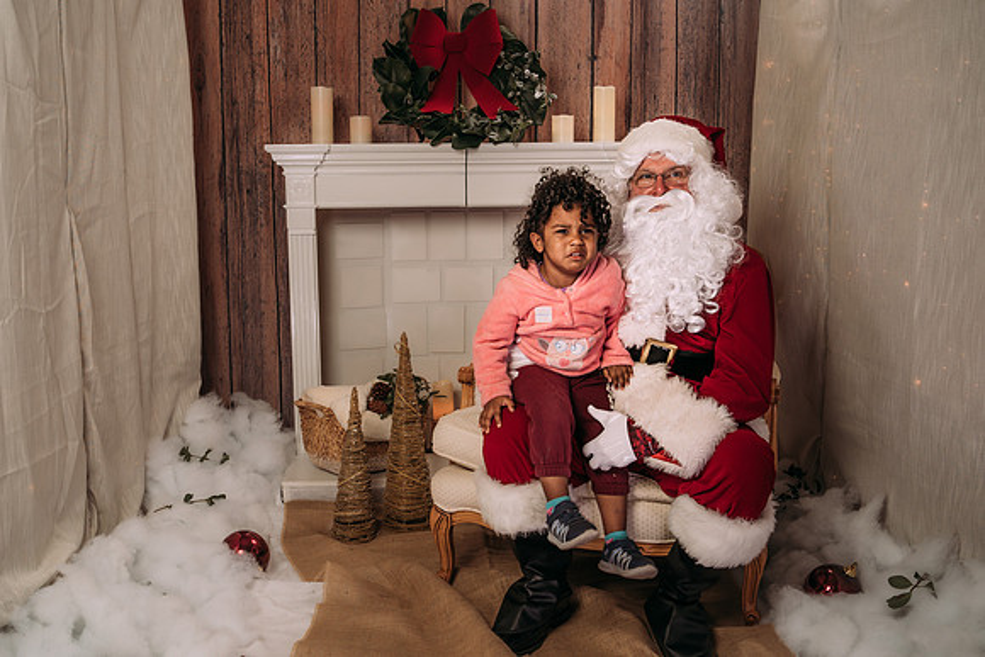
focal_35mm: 39
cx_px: 466
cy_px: 326
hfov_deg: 49.5
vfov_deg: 34.2
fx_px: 1068
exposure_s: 1/100
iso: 100
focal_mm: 35
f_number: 5.6
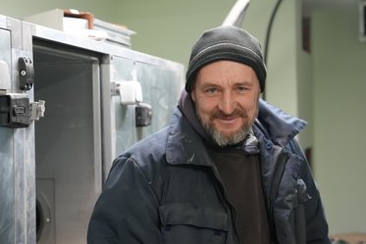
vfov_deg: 18.2
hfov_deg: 27.0
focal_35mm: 75
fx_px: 763
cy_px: 122
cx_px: 182
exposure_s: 1/160
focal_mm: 70
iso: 3200
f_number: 4
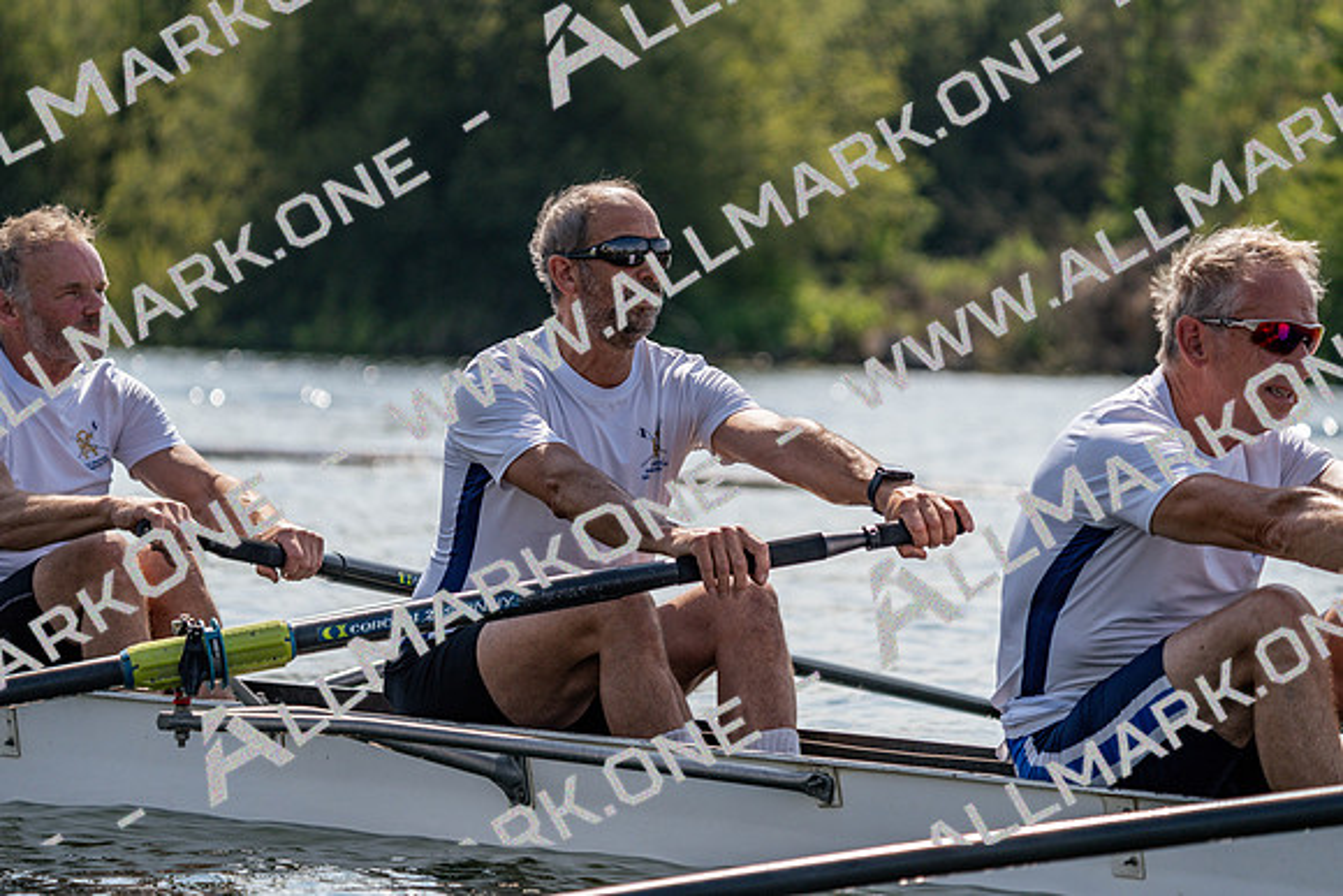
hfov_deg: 10.3
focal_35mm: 200
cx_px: 672
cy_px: 448
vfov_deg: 6.9
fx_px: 7463
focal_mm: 200
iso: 200
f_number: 5.6
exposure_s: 1/1600
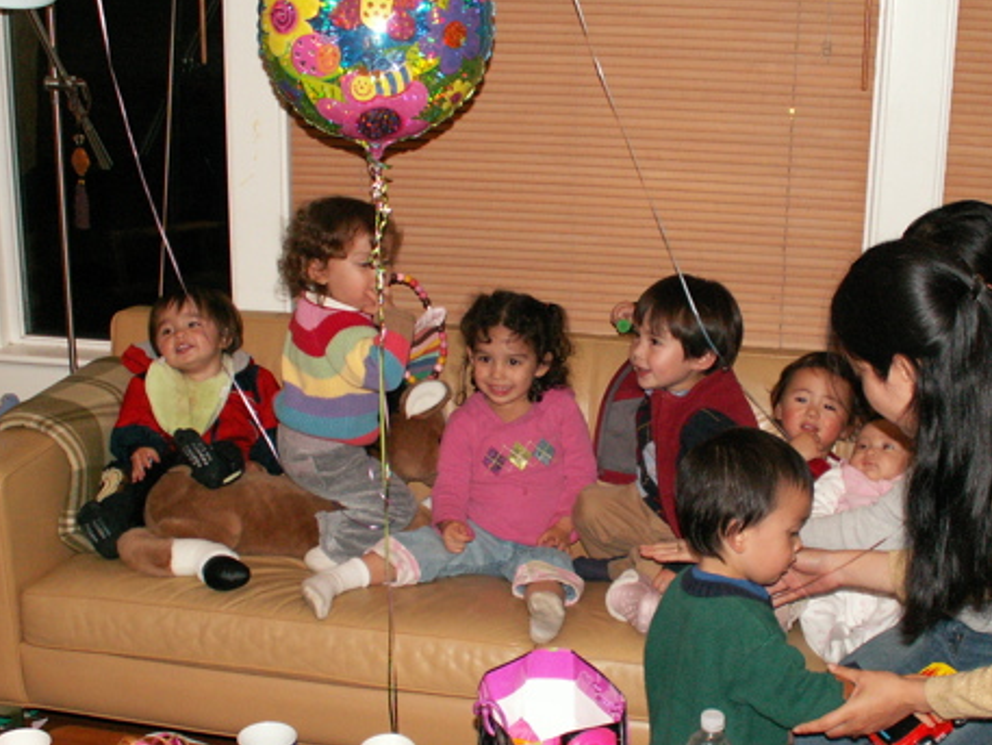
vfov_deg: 29.7
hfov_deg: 38.8
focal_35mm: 49
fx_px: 1405
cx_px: 571
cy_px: 369
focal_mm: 5.86
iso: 160
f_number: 2.8
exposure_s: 1/40
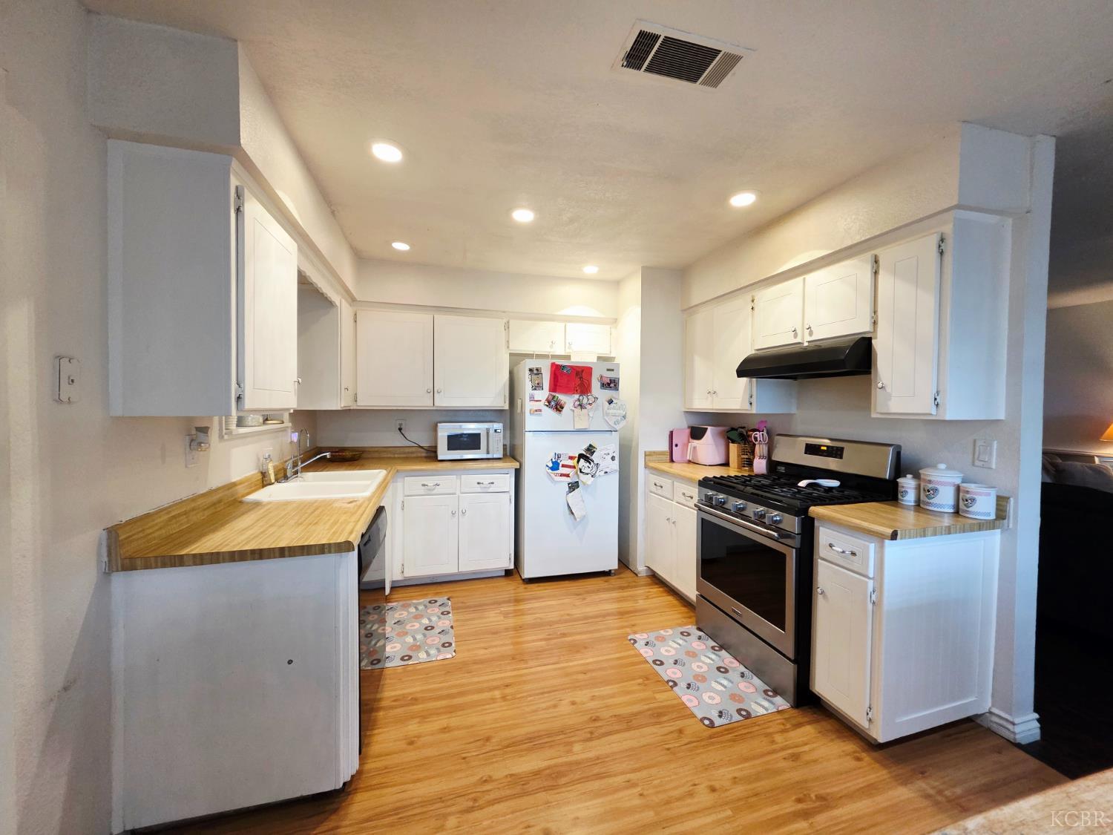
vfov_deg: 89.9
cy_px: 418
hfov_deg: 106.2
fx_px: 418
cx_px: 556
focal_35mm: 13
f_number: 1.9
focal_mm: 2.2
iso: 400
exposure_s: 1/60.2
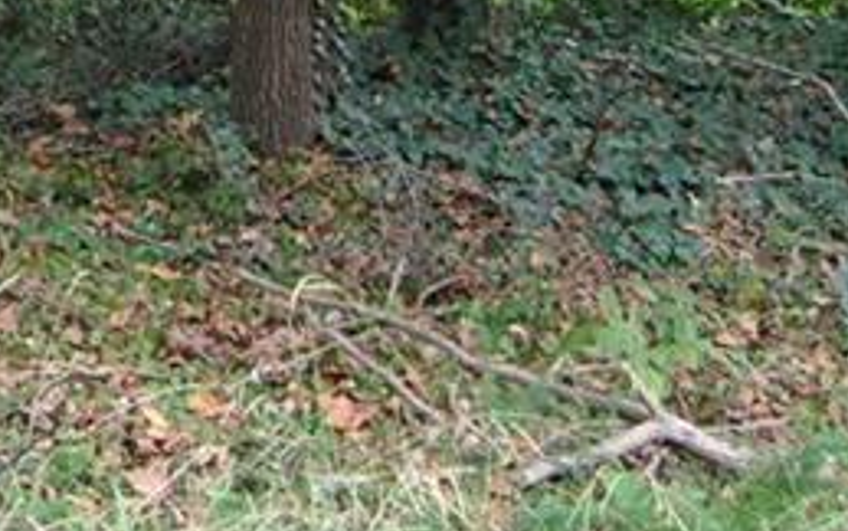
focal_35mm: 109
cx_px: -242
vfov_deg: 11.2
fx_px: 2520
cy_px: -436
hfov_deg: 17.9
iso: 200
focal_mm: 18
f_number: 5
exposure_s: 1/100
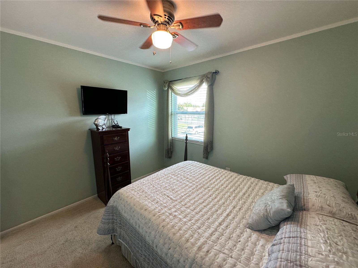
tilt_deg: -8.8
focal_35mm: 14
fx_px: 145
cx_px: 179
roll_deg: +0.2
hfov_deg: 102.1
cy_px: 134
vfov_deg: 85.7
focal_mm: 2.22
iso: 160
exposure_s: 1/120
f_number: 2.2
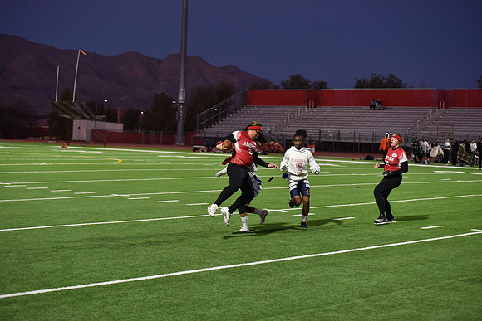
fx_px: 937
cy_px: 160
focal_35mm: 70
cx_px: 241
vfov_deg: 19.5
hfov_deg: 28.8
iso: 1800
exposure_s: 1/500
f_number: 2.8
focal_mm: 70
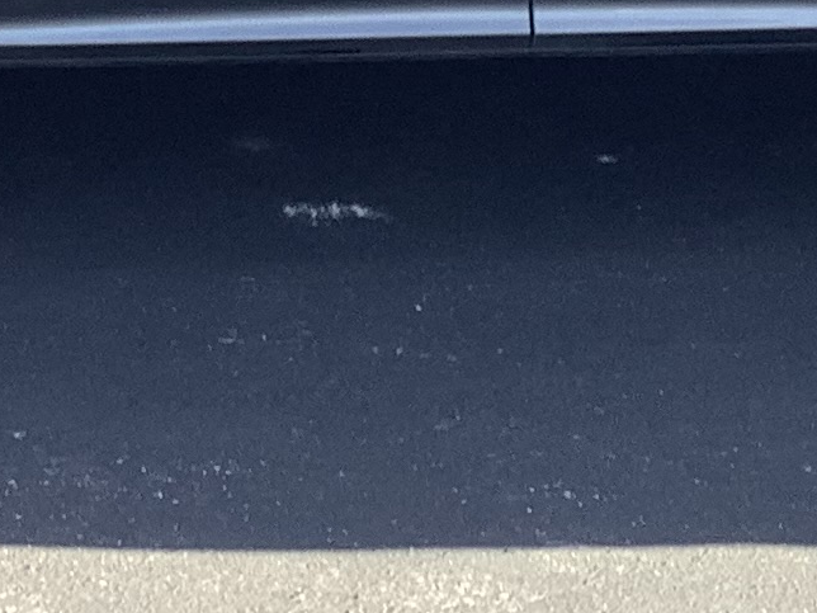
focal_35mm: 157
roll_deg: -0.6
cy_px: -473
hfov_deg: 12.6
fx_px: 3705
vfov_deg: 9.1
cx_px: 268
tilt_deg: -12.4
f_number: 2.4
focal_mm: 3.3
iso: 25
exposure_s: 1/196
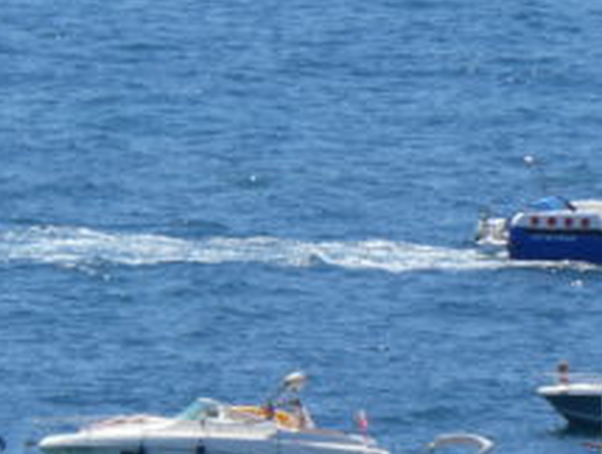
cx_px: 916
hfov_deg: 1.6
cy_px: 390
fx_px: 20991
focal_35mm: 1205
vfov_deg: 1.2
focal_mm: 66.8
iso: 80
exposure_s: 1/400
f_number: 6
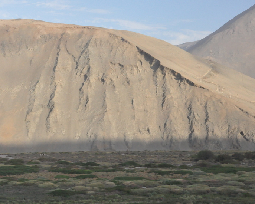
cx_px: 84
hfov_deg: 21.6
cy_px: 103
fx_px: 664
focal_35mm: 88
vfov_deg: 17.5
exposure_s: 1/400
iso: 2500
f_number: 10
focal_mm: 42
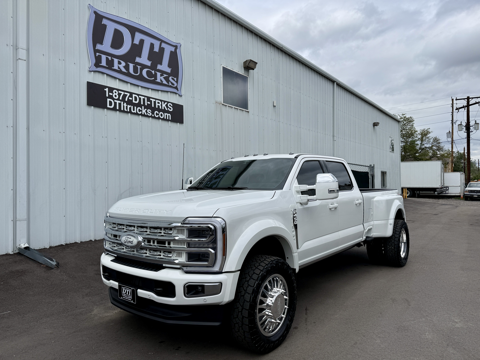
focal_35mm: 24
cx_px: 240
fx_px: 333
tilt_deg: +1.7
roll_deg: +1.4
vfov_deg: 56.8
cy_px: 180
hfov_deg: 71.6
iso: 80
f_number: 1.78
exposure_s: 1/7353
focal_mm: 6.76
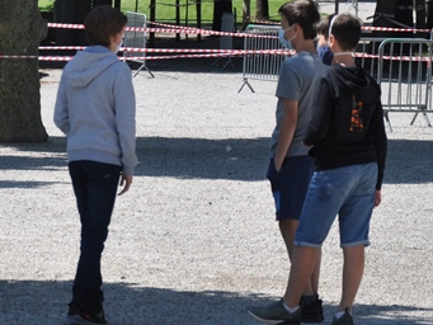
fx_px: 3441
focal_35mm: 275
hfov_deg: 7.2
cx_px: -23
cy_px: 199
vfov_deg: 5.4
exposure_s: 1/640
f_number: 6.3
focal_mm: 66
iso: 200
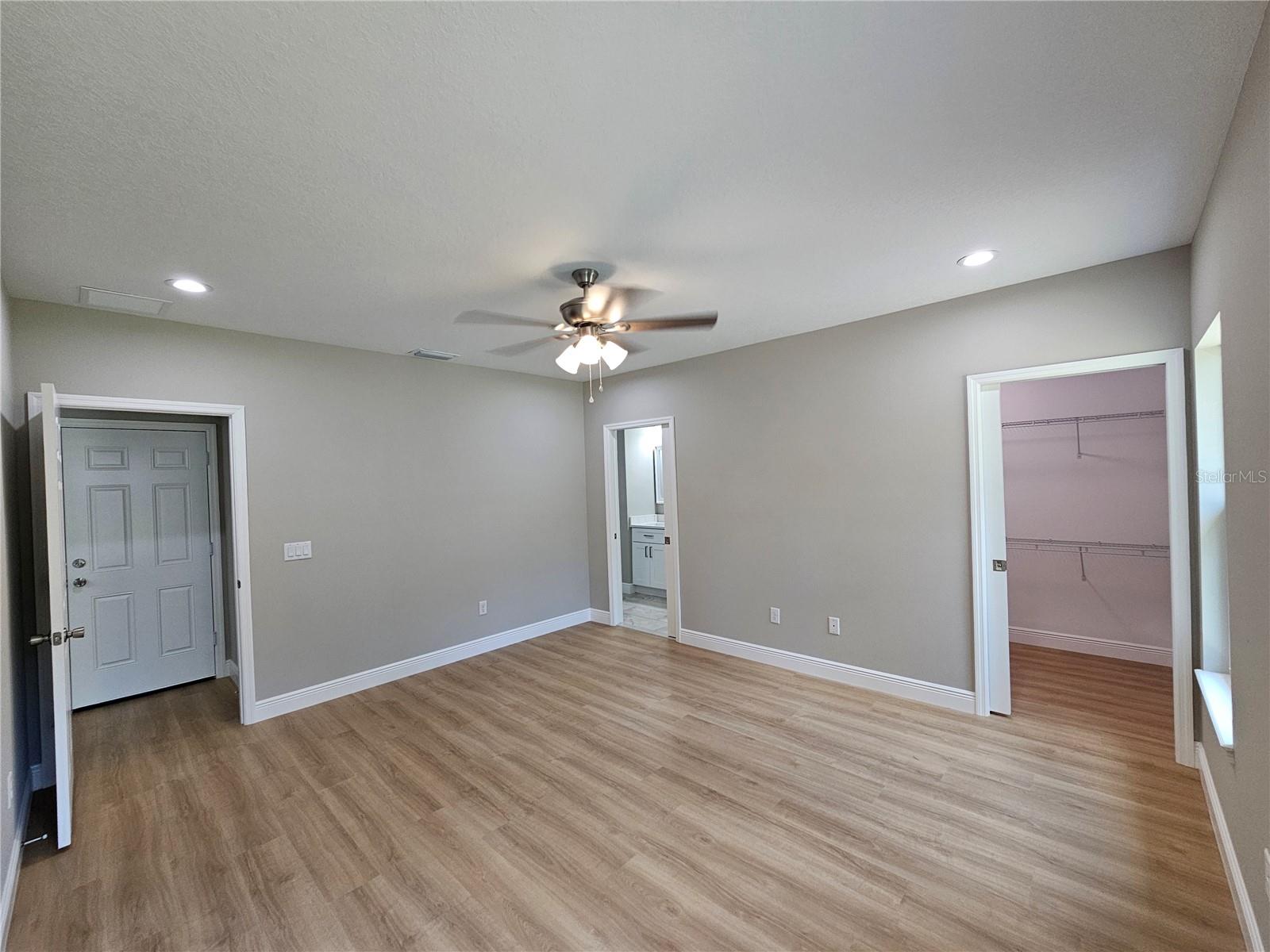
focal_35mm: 13
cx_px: 635
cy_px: 476
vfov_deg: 89.9
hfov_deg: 106.2
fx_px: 477
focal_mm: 2.2
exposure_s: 1/60
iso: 80
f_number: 2.2
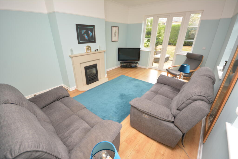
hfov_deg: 100.4
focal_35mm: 15
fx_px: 99
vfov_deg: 77.3
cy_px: 80
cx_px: 119
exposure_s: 1/60
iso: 360
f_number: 4
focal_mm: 10
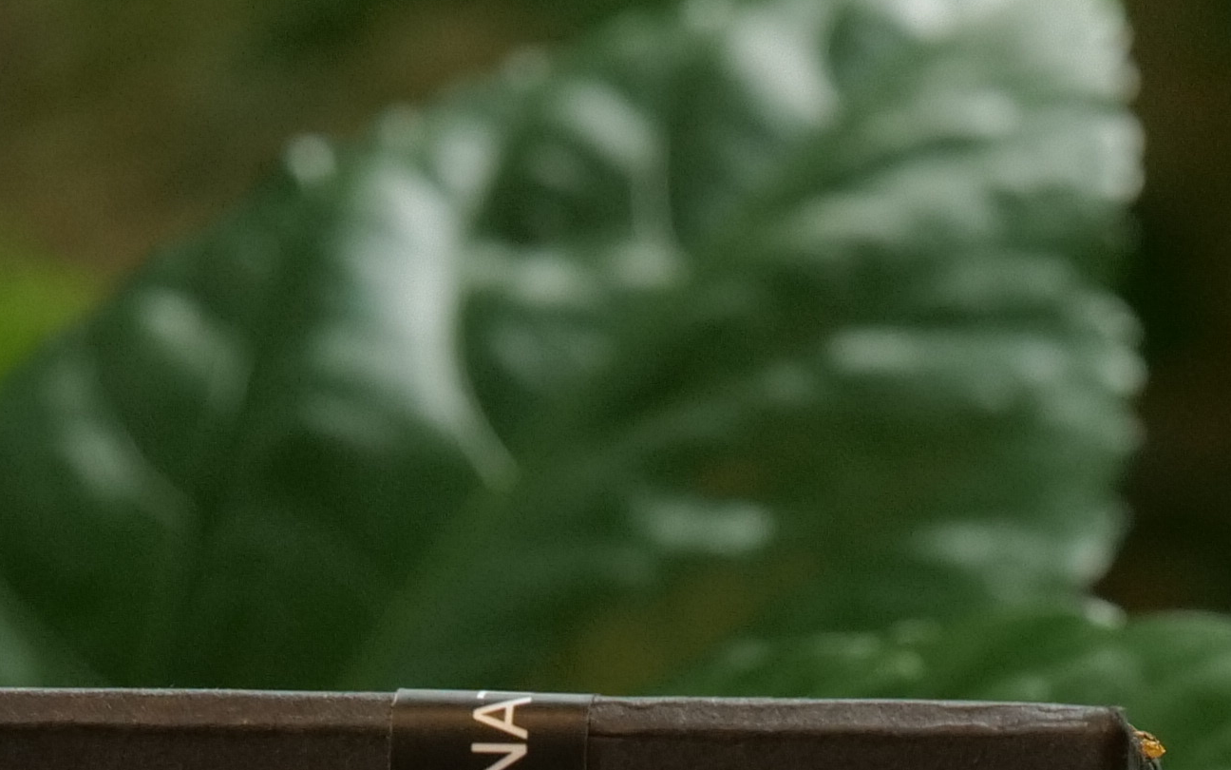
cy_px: 1682
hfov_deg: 8.9
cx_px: 908
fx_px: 7918
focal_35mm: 236
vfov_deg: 5.4
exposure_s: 1/125
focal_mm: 50
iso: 2500
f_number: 9
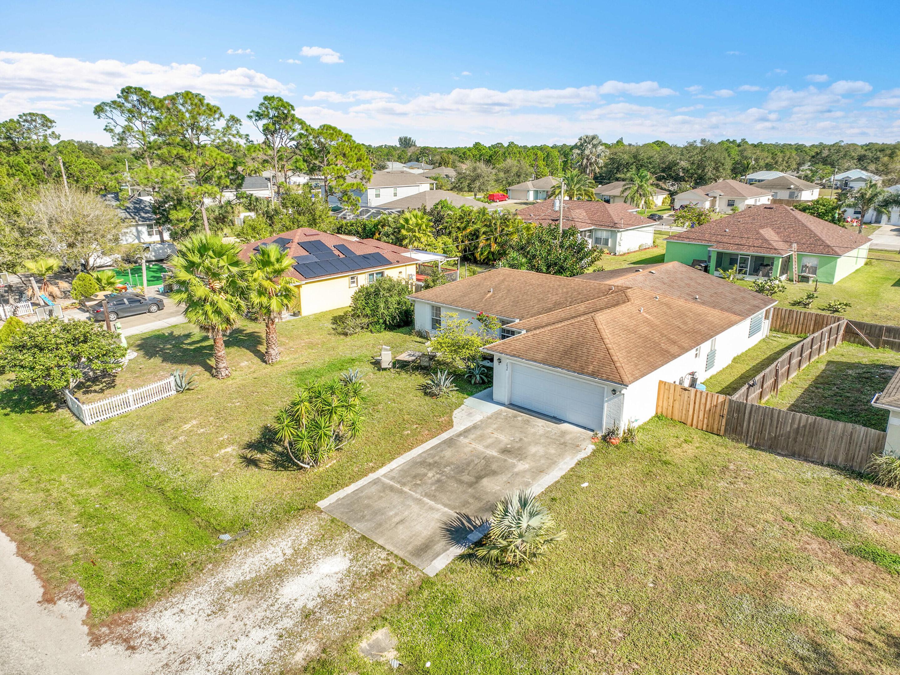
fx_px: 624
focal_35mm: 24
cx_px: 450
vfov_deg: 56.8
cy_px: 338
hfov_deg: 71.6
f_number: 2.8
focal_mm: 12.29
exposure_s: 1/2000
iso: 100
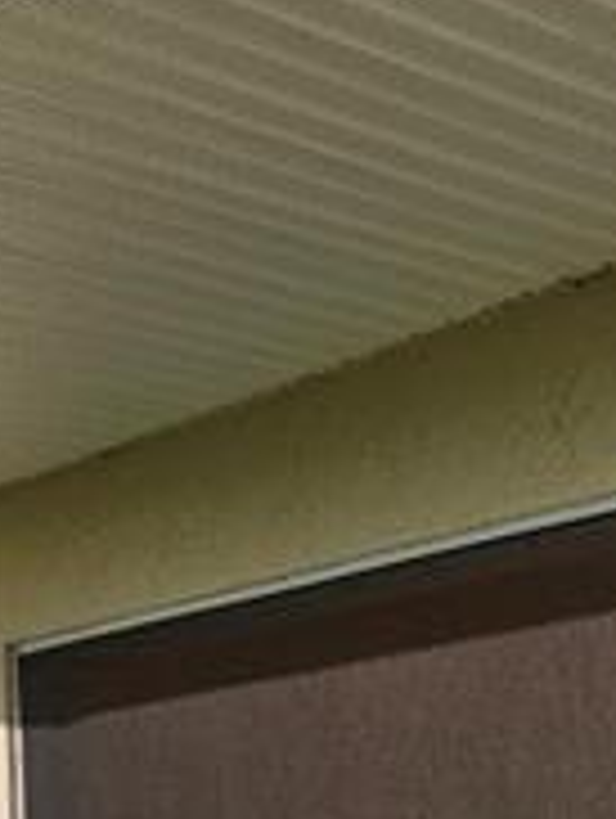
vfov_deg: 18.0
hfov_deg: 13.1
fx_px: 2296
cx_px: 1259
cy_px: 1233
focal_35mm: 97
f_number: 1.8
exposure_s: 1/2252
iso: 25
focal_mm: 5.4
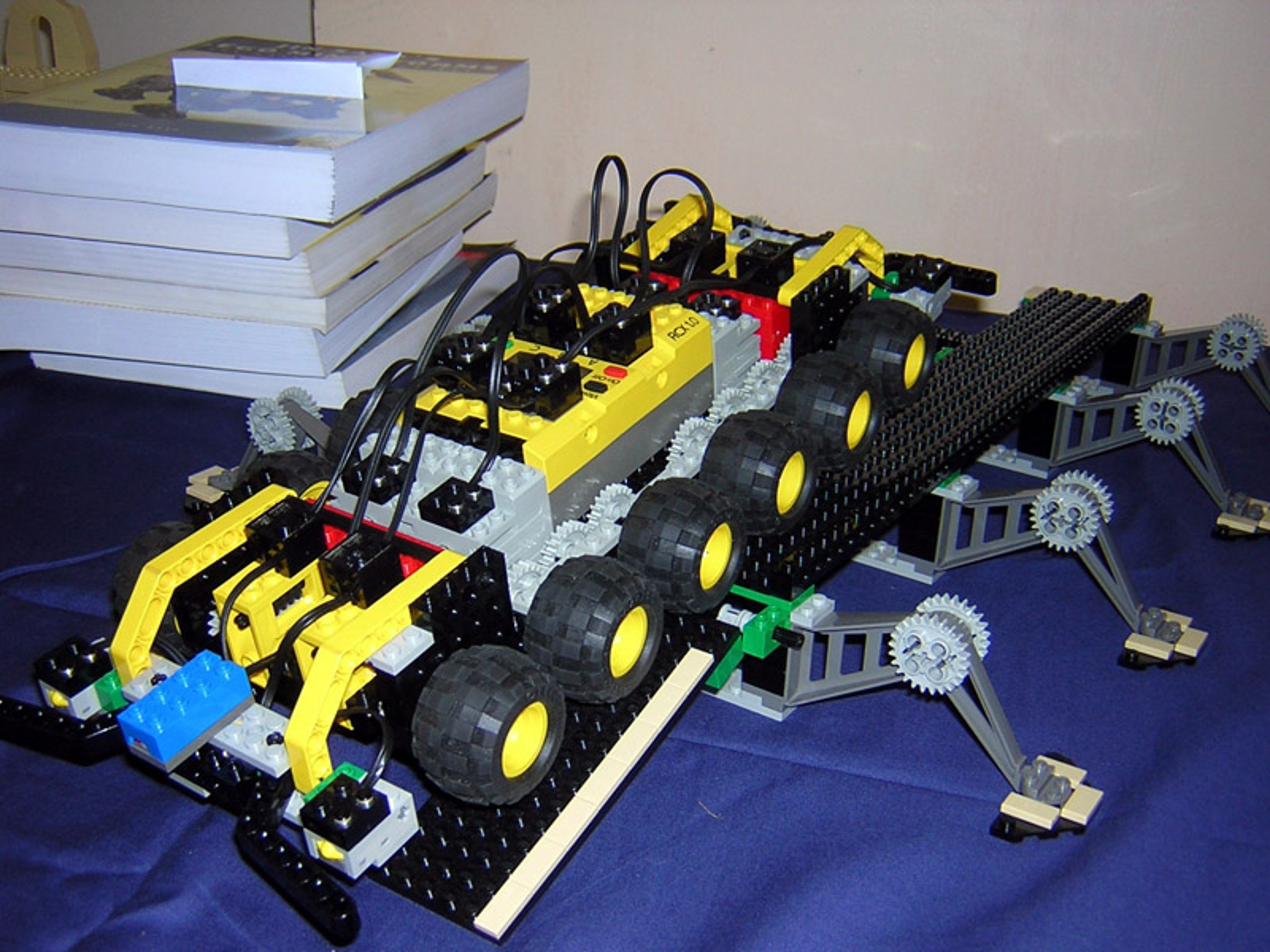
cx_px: 635
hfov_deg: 51.4
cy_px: 476
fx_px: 1321
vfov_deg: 39.7
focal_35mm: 36
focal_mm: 4.7
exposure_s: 1/60.1
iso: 100
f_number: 2.6
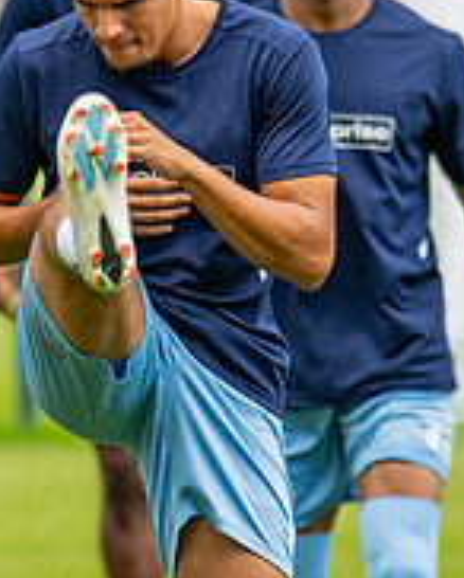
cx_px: -146
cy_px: 249
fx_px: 10162
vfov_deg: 3.3
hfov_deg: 2.6
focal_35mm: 593
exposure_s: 1/1600
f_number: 1.8
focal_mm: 135
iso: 160
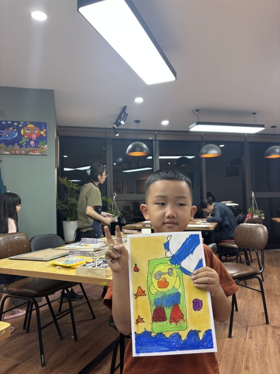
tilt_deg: +2.7
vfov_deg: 67.3
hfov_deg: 53.1
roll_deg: -0.3
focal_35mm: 26
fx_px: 280
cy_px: 187
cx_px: 140
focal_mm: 5.96
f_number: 1.6
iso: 100
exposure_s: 1/100
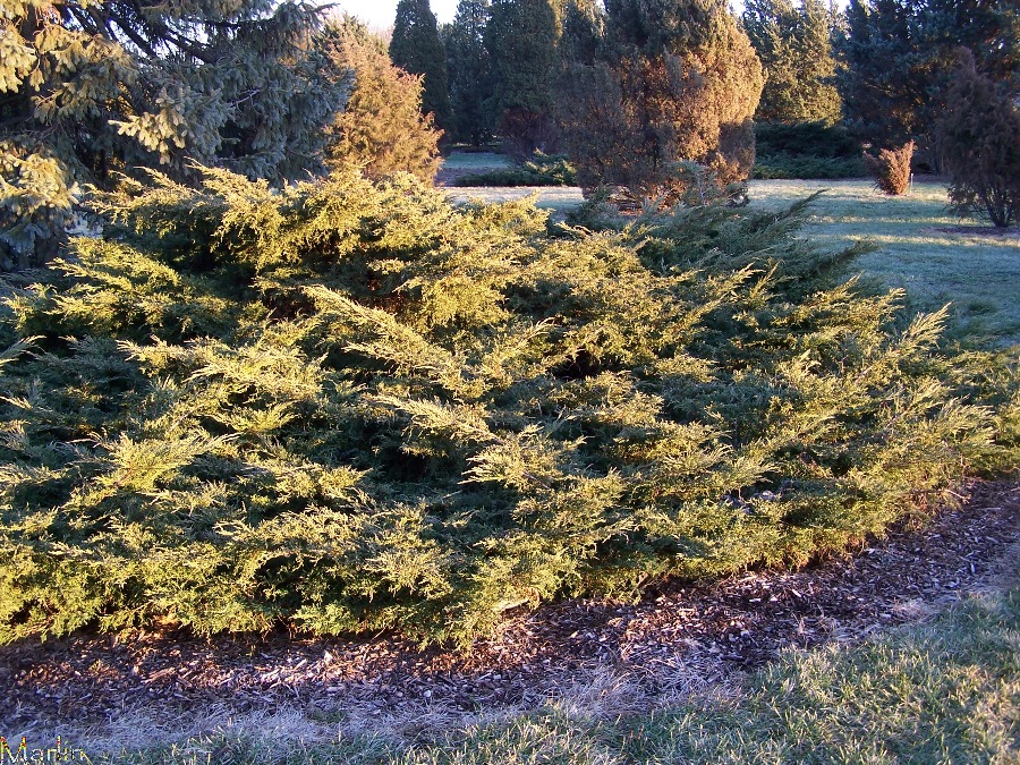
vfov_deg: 37.7
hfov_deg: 49.0
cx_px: 510
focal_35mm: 38
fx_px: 1120
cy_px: 382
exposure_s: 1/40
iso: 80
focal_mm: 6.3
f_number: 2.8
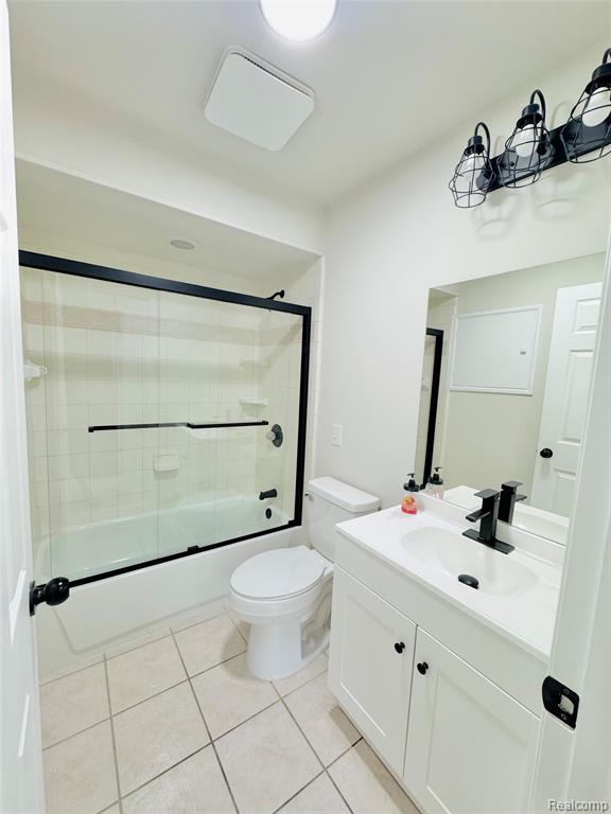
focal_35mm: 14
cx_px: 306
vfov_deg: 102.1
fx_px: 329
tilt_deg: -6.4
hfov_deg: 85.7
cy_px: 407
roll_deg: -1.9
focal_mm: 2.22
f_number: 2.2
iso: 250
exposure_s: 1/120
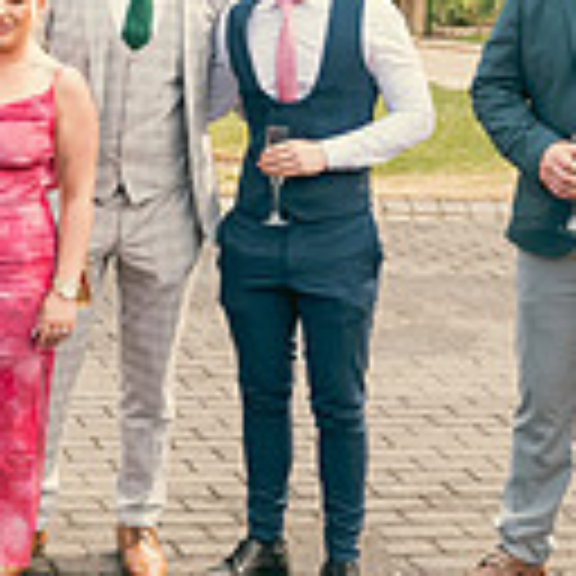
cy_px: 52
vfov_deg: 15.9
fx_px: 2033
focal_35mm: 108
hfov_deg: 15.3
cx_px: -189
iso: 250
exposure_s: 1/160
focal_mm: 28
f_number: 6.3
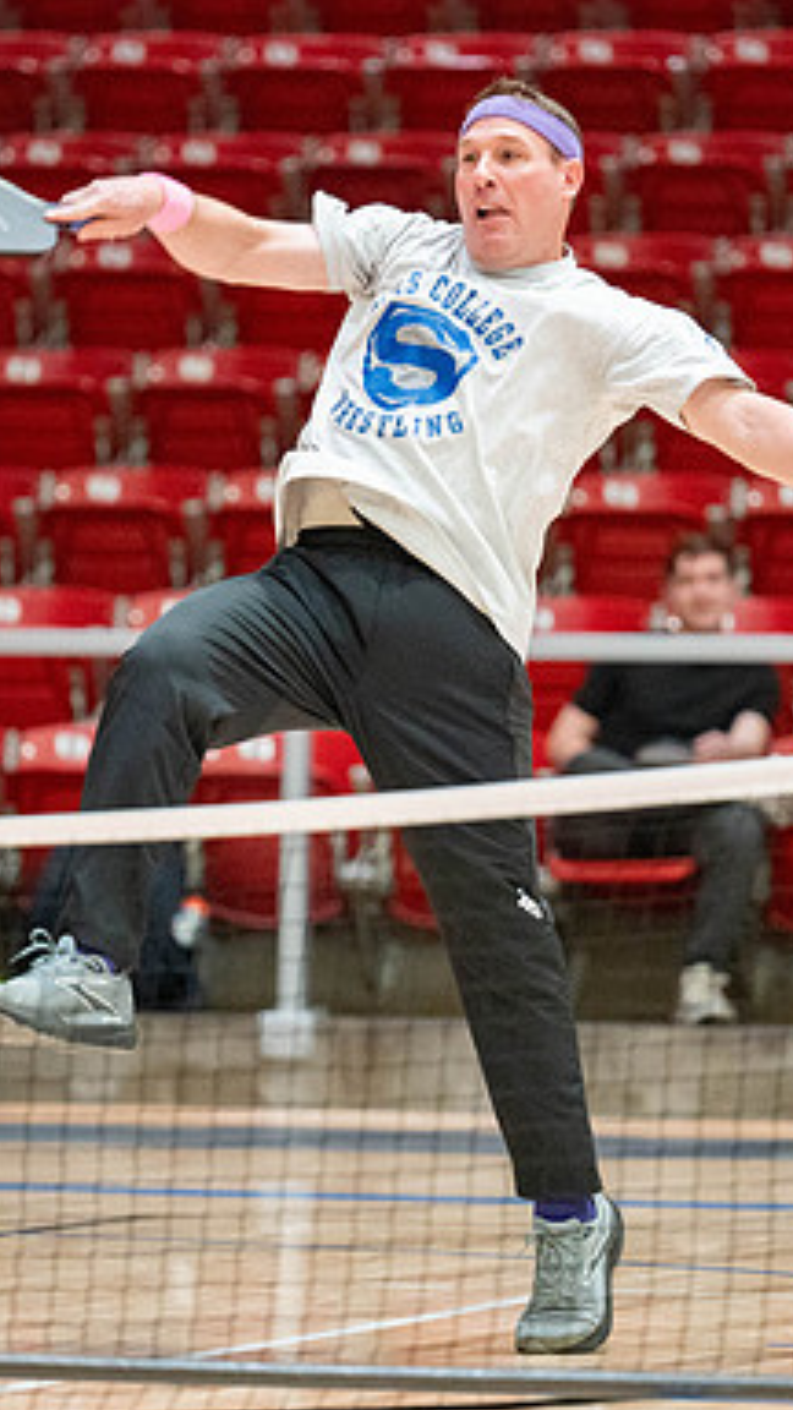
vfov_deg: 8.0
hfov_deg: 4.5
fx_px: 10056
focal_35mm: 269
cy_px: 707
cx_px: 385
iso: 5000
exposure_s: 1/500
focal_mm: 170
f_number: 2.8
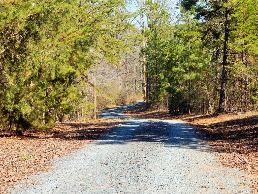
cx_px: 129
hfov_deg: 23.0
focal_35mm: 85
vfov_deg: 17.4
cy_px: 97
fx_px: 634
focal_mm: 15.3
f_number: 4.3
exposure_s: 1/400
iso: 125
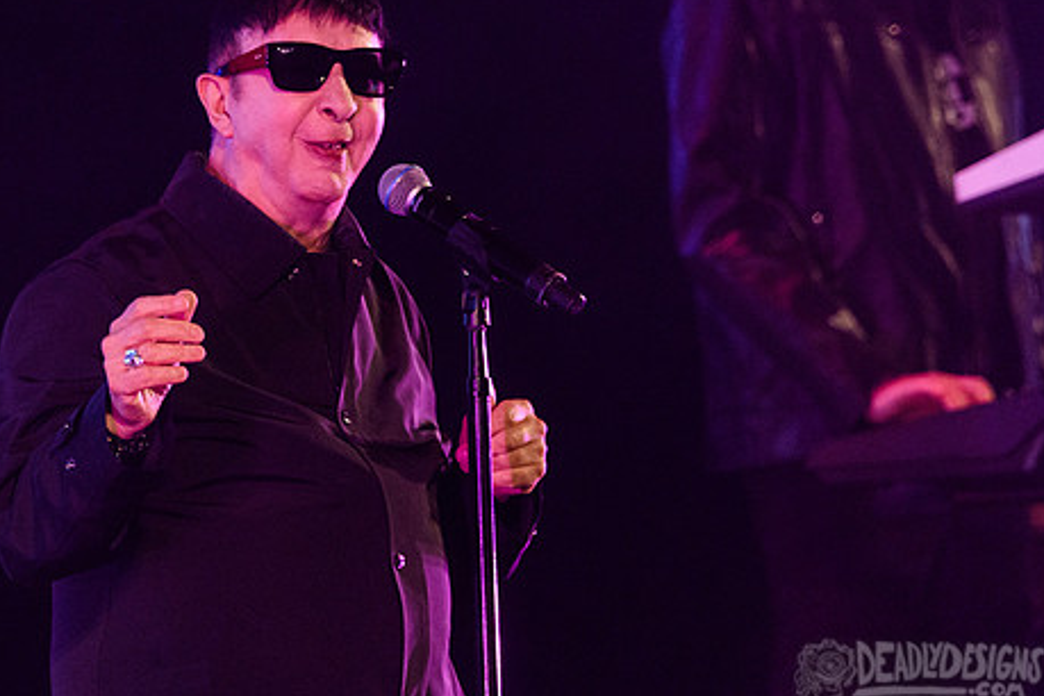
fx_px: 21603
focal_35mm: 745
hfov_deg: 2.8
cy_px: 132
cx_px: 503
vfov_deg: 1.8
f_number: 6
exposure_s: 1/160
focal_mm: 440
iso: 4000
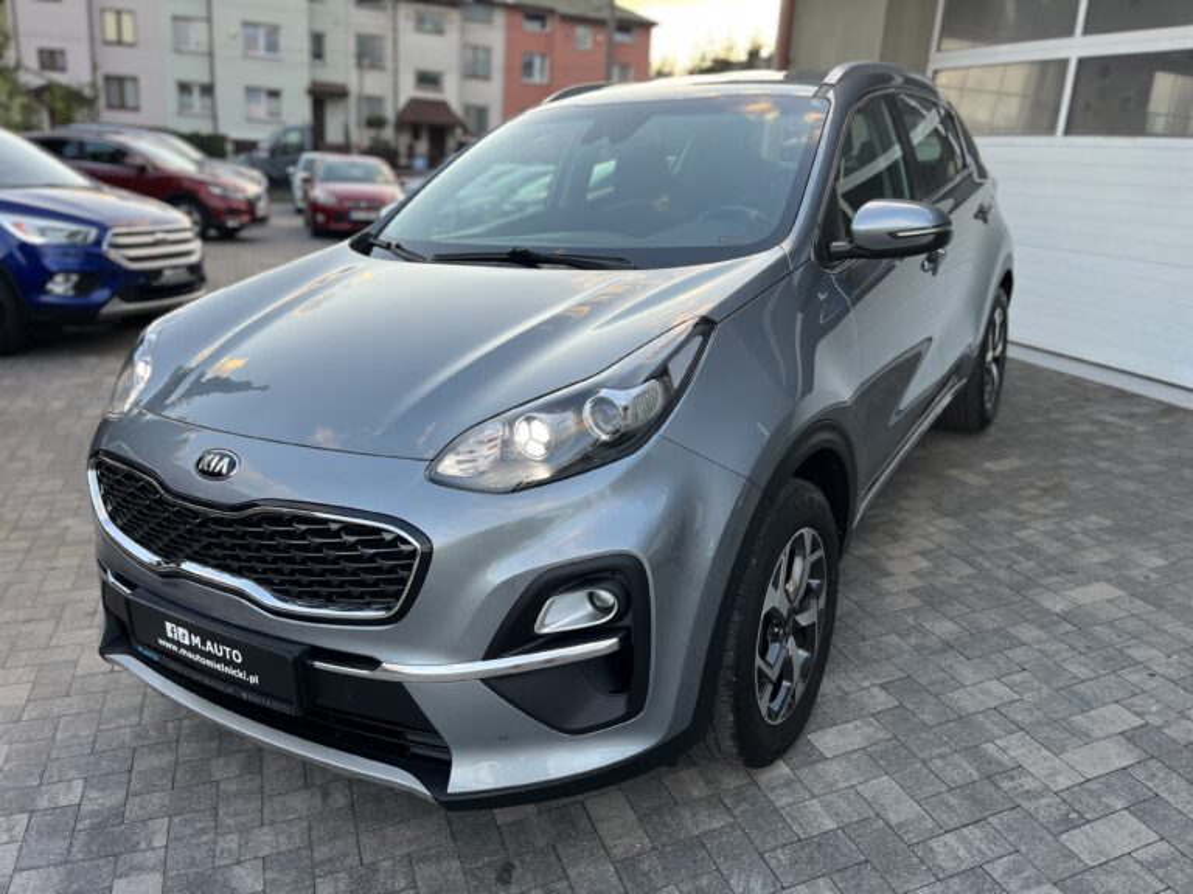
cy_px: 447
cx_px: 596
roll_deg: -4.0
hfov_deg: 67.3
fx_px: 896
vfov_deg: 53.1
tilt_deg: -17.3
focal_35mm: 26
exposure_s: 1/122
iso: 40
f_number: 1.6
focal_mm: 5.1
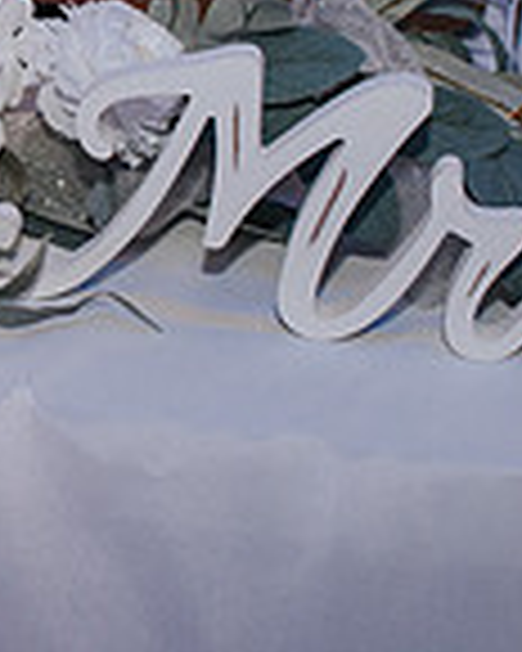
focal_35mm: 131
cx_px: -279
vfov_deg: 14.5
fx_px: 2530
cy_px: 52
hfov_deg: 11.3
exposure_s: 1/200
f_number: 2.8
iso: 1000
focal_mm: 35
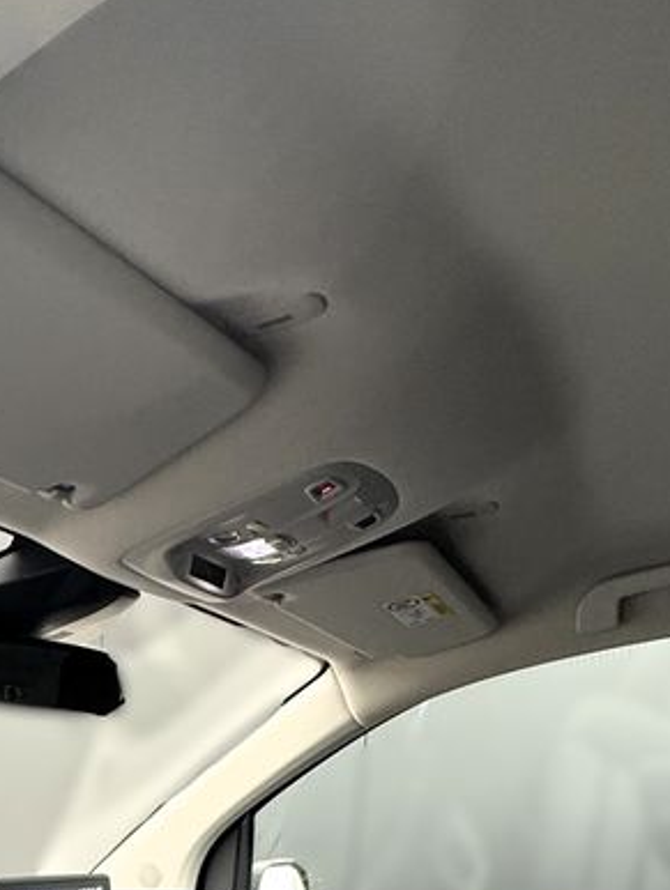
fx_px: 953
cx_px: 23
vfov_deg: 35.3
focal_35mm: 37
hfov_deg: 35.5
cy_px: 1145
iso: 320
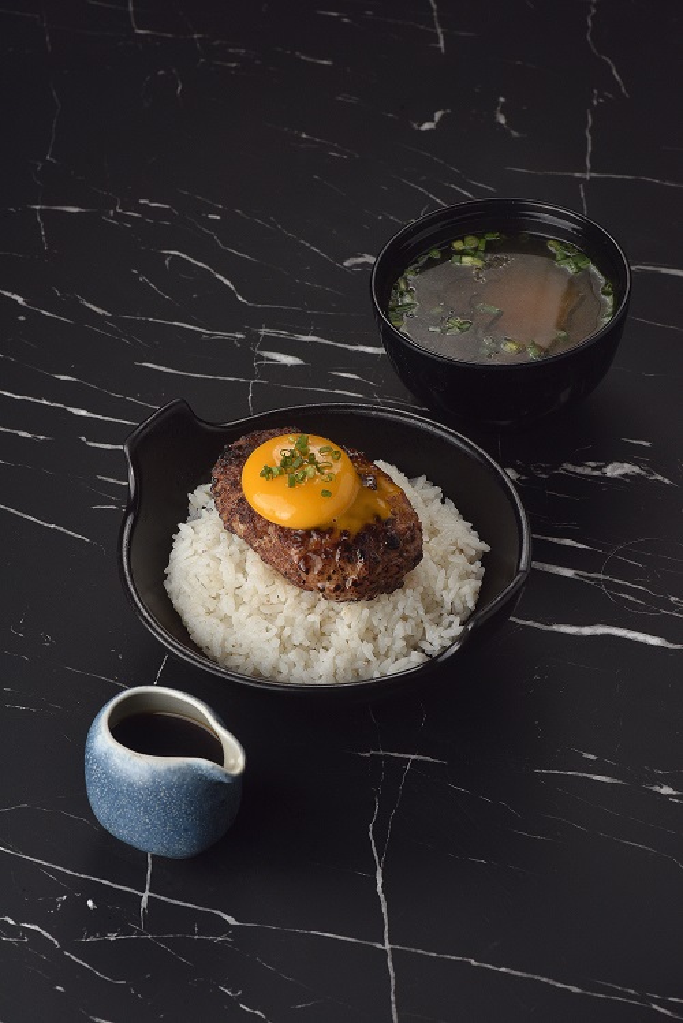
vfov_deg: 20.4
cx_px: 342
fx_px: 2843
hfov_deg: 13.7
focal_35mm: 100
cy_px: 512
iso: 320
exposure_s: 1/80
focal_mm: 100
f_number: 14
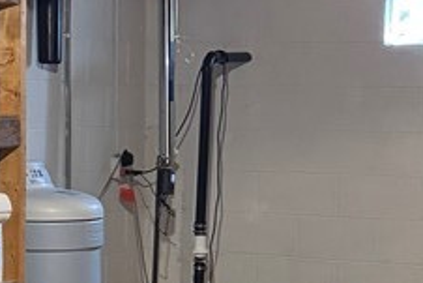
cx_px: 200
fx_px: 1329
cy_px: 281
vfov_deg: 12.0
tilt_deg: -7.8
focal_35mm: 113
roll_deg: -0.8
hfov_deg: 18.1
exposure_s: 1/40
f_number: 1.78
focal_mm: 6.76
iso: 800
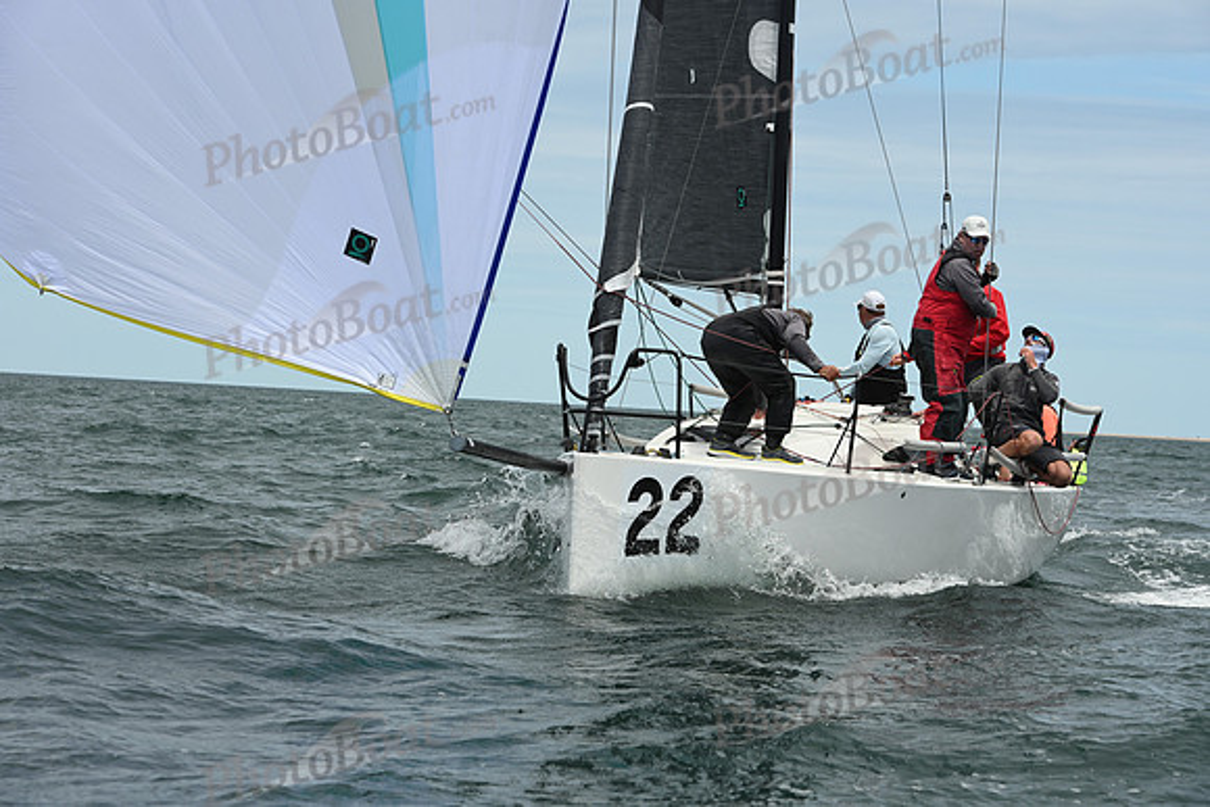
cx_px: 605
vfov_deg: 12.2
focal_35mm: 112
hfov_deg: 18.3
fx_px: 3765
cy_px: 404
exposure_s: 1/1000
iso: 320
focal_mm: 112
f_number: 9
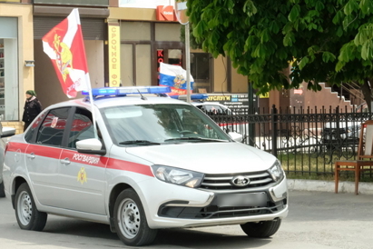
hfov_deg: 16.2
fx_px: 1305
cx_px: 90
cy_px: 162
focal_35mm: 126
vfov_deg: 10.9
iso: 4000
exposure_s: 1/1700
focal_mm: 46.3
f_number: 13
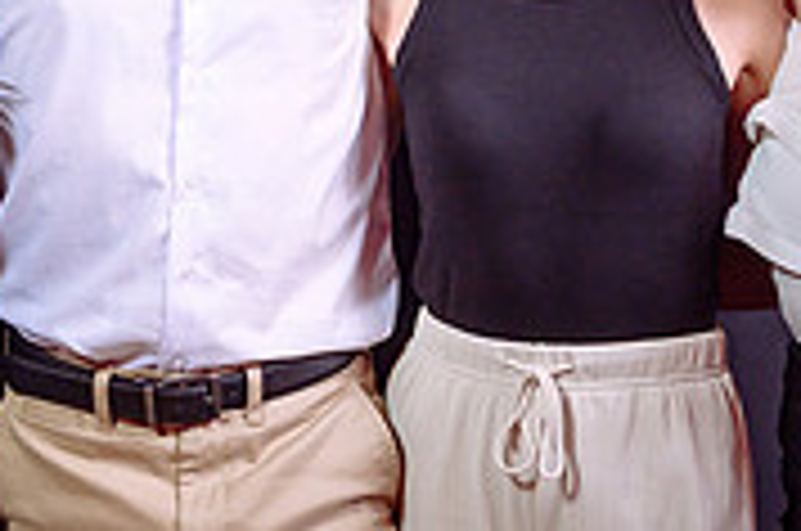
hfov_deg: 17.8
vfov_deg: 11.9
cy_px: 74
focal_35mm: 114
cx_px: 162
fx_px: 2532
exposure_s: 1/200
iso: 800
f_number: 2.8
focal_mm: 34
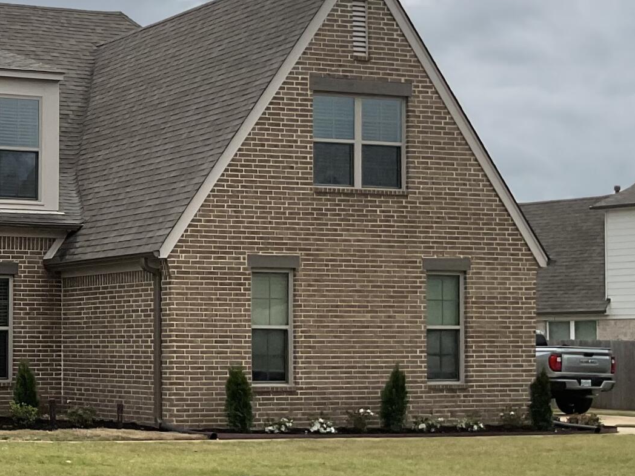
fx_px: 1523
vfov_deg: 17.7
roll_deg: +0.1
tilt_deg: -0.9
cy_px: 303
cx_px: -159
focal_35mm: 83
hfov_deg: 21.6
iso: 16
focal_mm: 3
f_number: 1.8
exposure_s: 1/3534
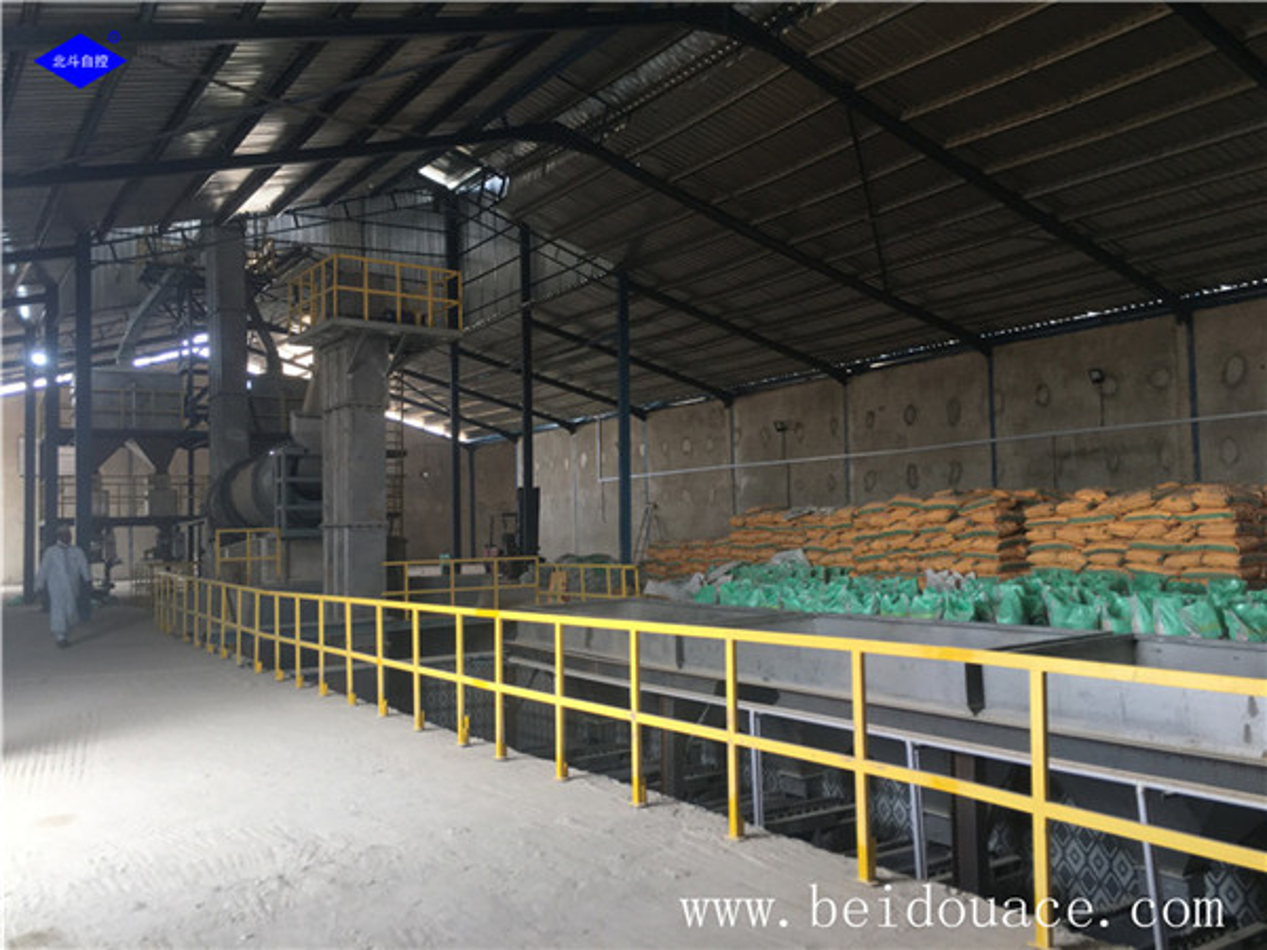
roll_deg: +0.5
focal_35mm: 29
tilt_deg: +3.6
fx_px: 1061
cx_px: 634
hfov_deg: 61.7
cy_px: 475
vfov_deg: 48.2
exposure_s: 1/100
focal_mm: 4.15
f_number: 2.2
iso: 40
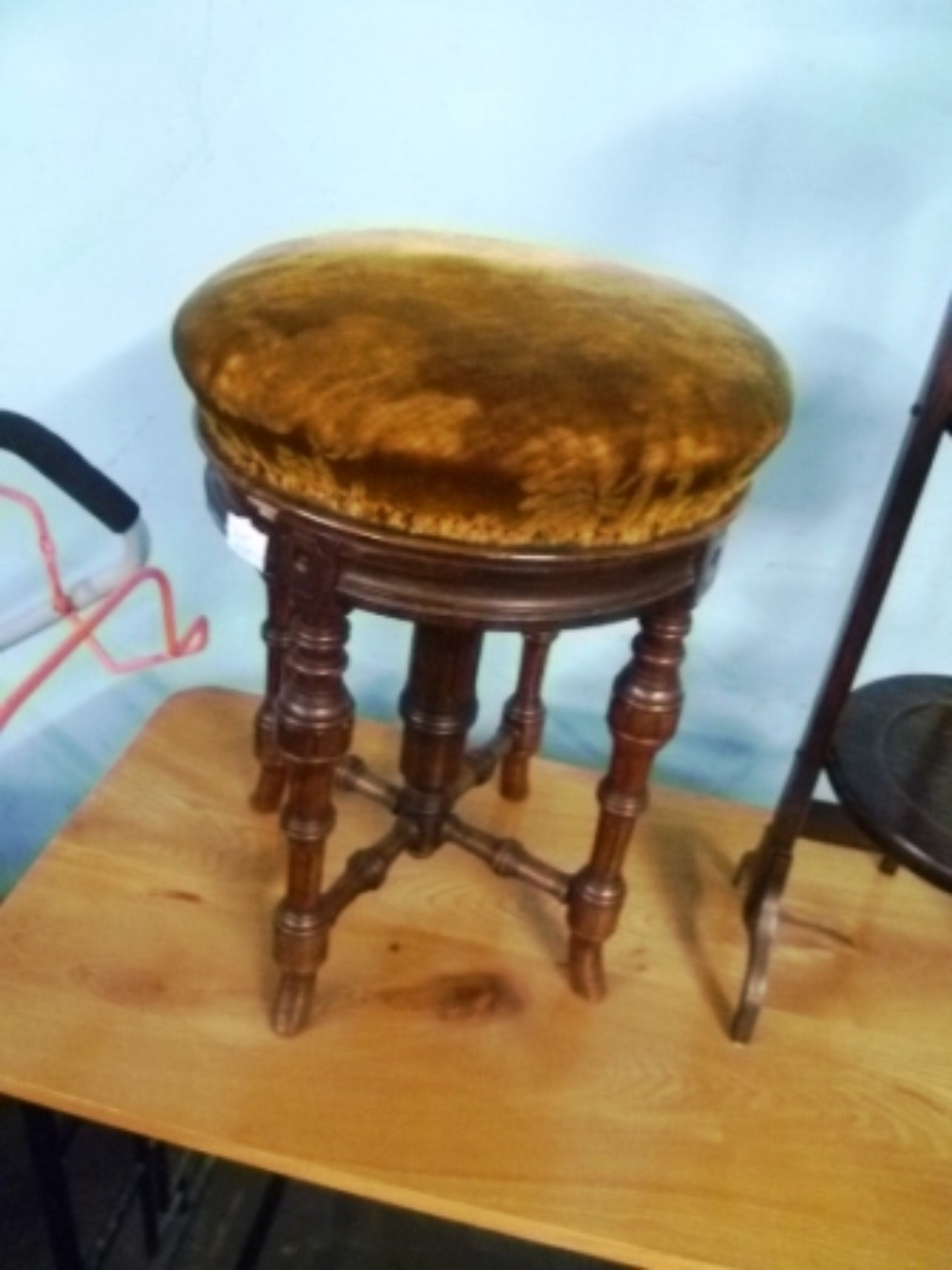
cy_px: 635
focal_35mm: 28
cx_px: 476
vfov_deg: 63.4
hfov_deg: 49.7
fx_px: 1027
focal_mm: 5
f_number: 2.8
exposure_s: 1/15
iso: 800
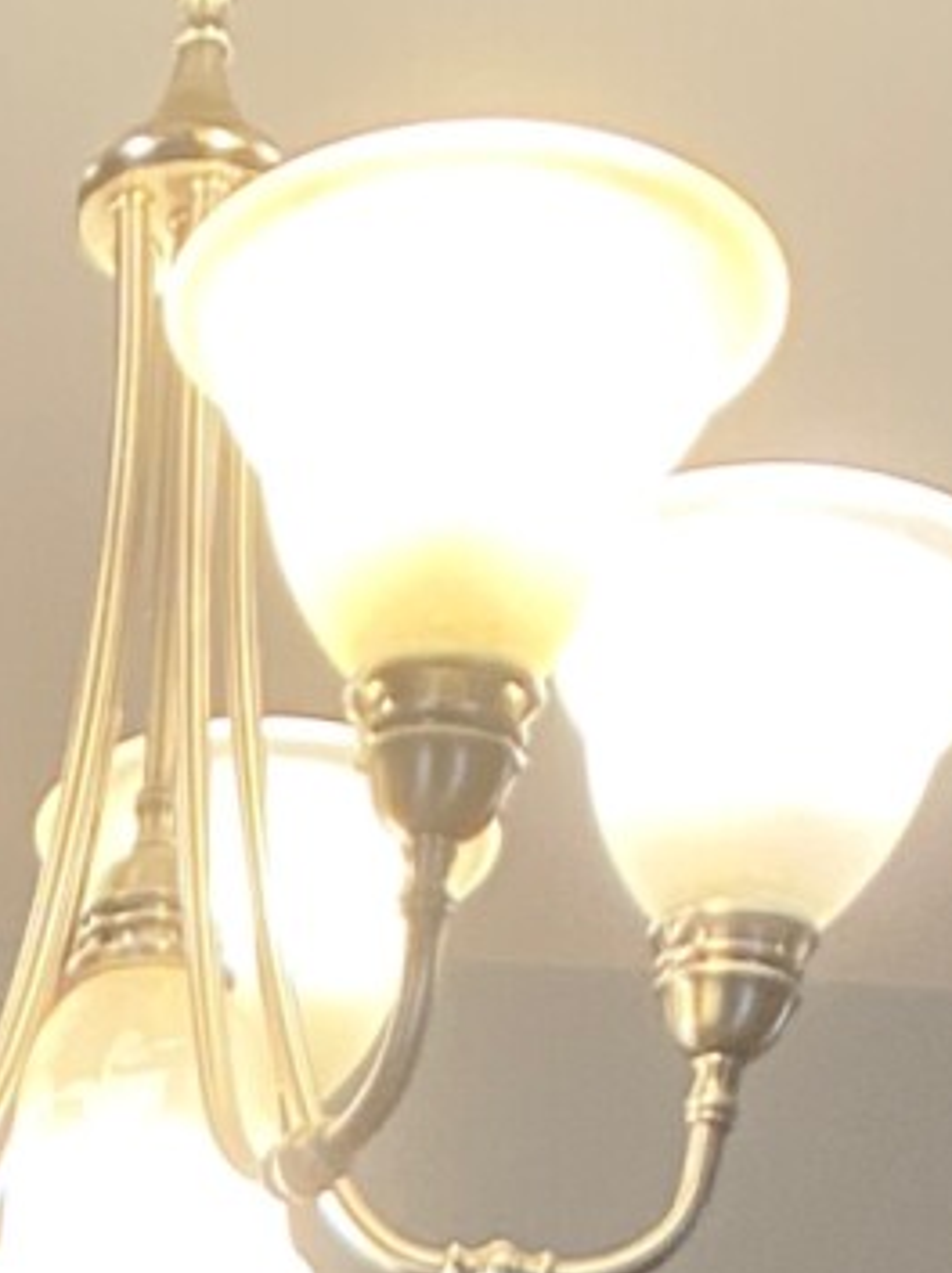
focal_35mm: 151
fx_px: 5547
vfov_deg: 10.9
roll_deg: -1.9
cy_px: 3170
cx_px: -148
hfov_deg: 9.7
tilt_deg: -9.7
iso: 200
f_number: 1.8
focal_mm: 4.25
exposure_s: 1/60
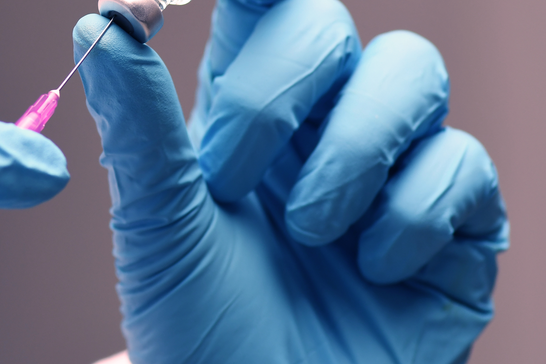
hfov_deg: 7.3
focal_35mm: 283
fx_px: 4292
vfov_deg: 4.9
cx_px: 97
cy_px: 68
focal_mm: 100
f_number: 5.6
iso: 500
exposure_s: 1/200
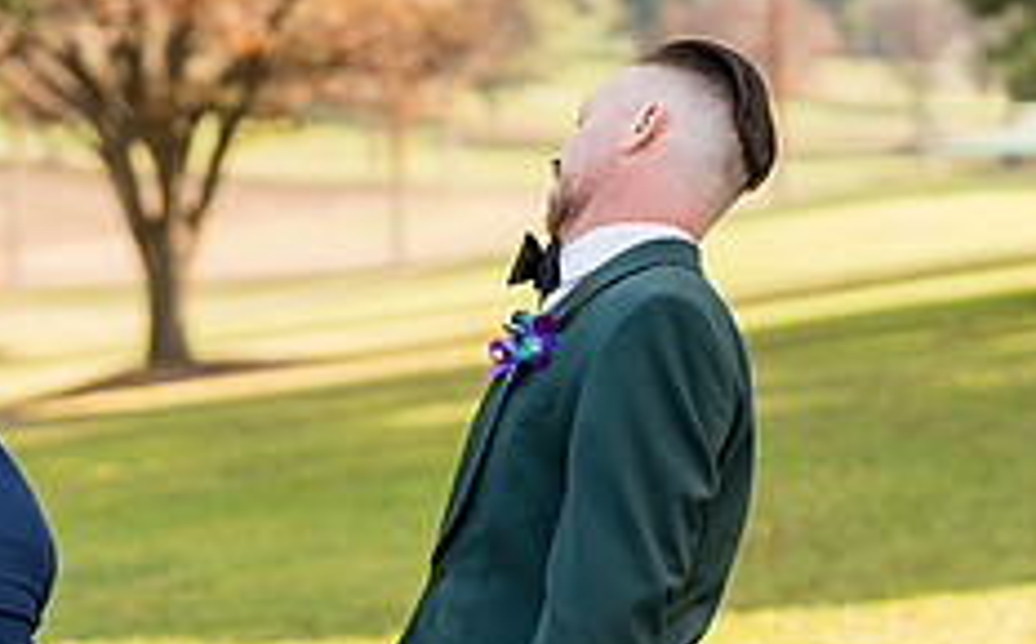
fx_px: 3581
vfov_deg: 10.3
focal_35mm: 127
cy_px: 393
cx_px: 36
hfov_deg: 16.2
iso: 320
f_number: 2
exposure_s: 1/2000
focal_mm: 50
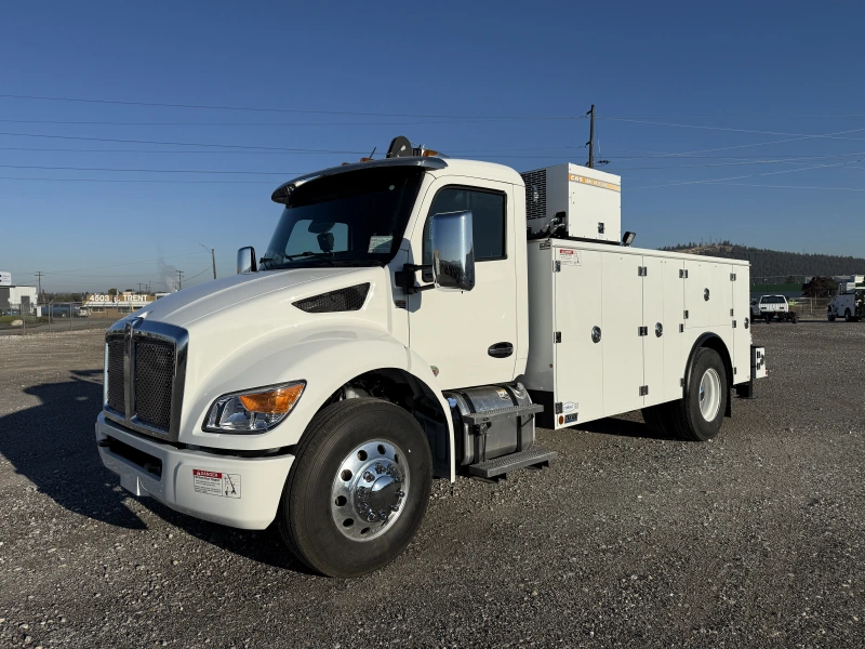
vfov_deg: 56.8
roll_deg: +0.2
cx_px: 432
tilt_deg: -2.7
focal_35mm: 24
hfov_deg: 71.6
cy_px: 324
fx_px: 600
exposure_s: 1/11905
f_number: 1.78
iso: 80
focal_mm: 6.76
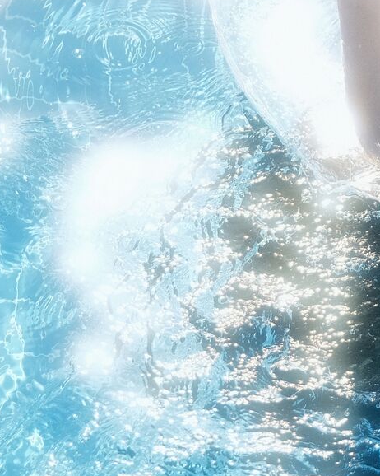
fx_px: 2180
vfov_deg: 12.4
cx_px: 395
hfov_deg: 9.9
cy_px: 88
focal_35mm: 155
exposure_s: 1/500
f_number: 2.8
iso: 160
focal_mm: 35.3
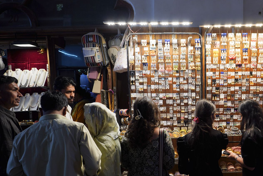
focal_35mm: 38
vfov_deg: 34.7
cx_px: 188
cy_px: 120
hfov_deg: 49.2
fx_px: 278
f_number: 4.5
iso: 100
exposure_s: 1/100
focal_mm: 24
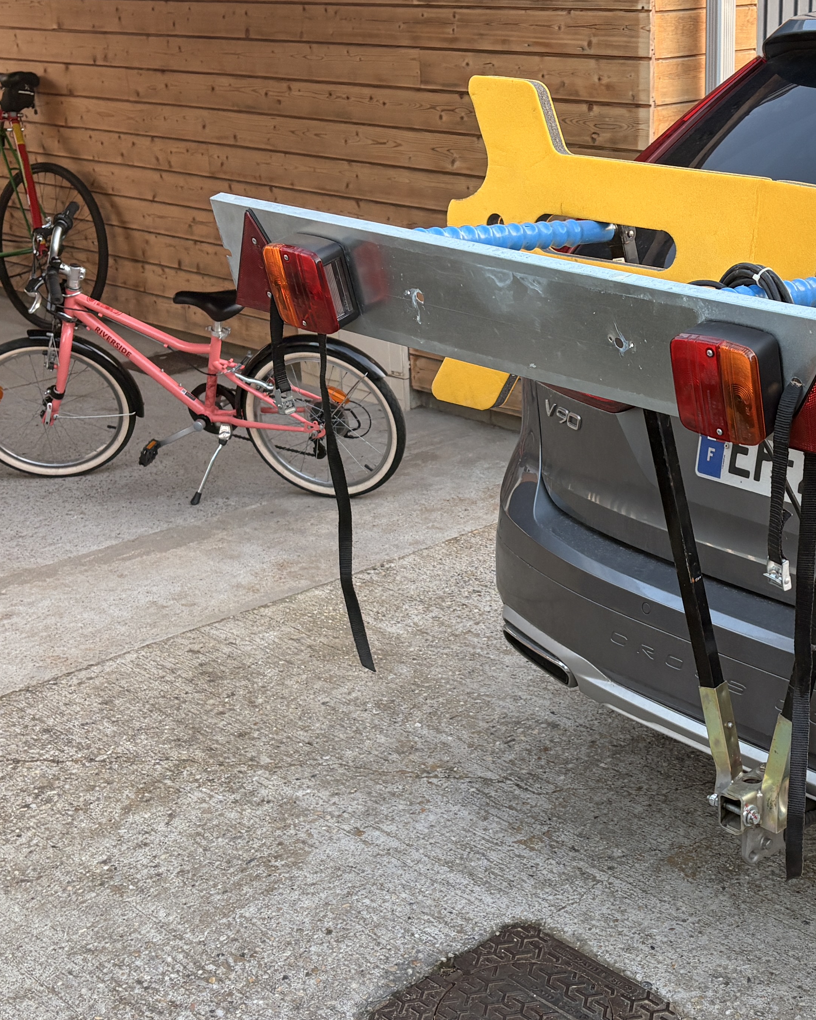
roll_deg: +2.8
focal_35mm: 53
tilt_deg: -19.4
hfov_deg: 28.2
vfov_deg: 35.4
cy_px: 529
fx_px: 1600
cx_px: 613
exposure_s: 1/124
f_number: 1.6
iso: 125
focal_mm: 5.96
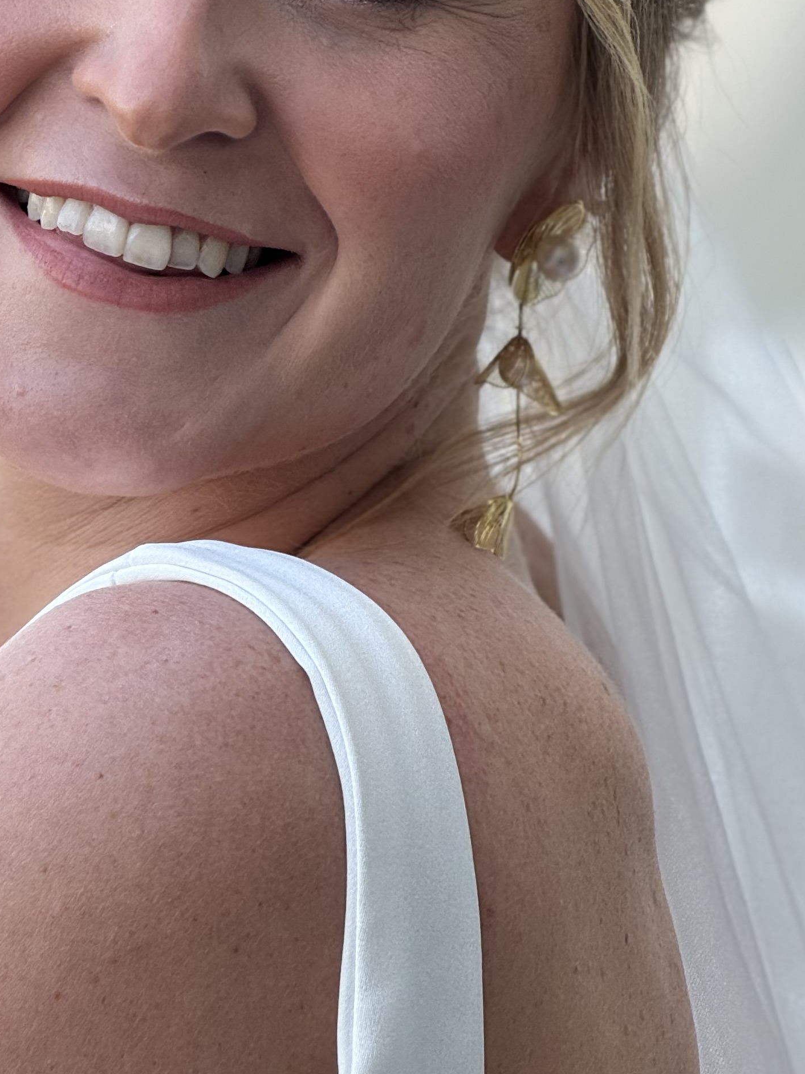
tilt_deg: -1.0
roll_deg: -2.1
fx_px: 7970
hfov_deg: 5.8
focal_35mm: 257
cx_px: 181
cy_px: -15
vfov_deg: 7.7
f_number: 2.8
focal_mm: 15.66
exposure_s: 1/152
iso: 50
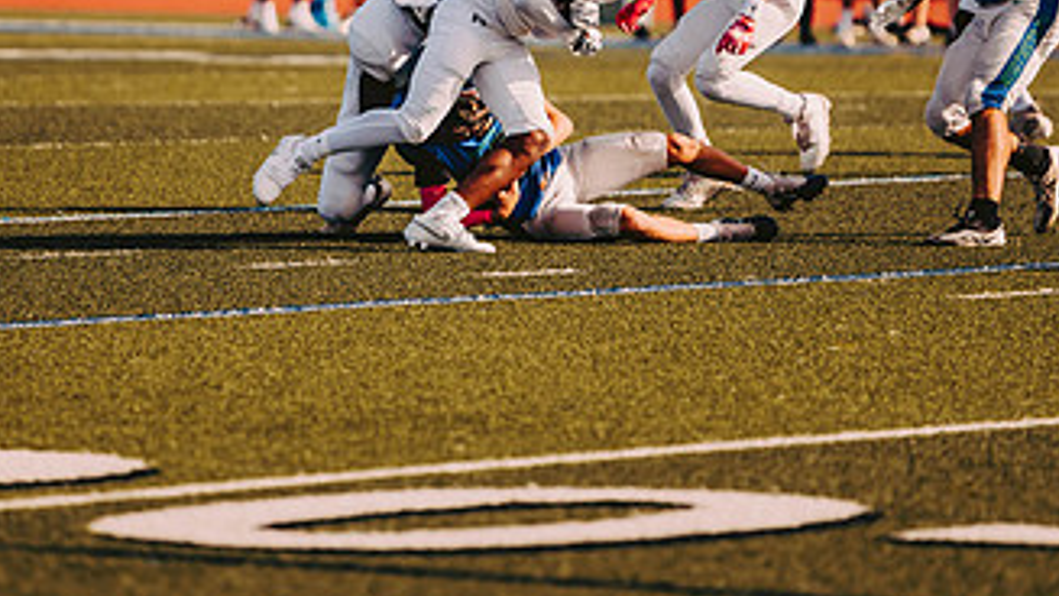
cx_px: 460
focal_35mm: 372
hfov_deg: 5.8
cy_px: 53
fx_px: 10447
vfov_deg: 3.3
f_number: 2.8
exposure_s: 1/2000
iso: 160
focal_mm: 200
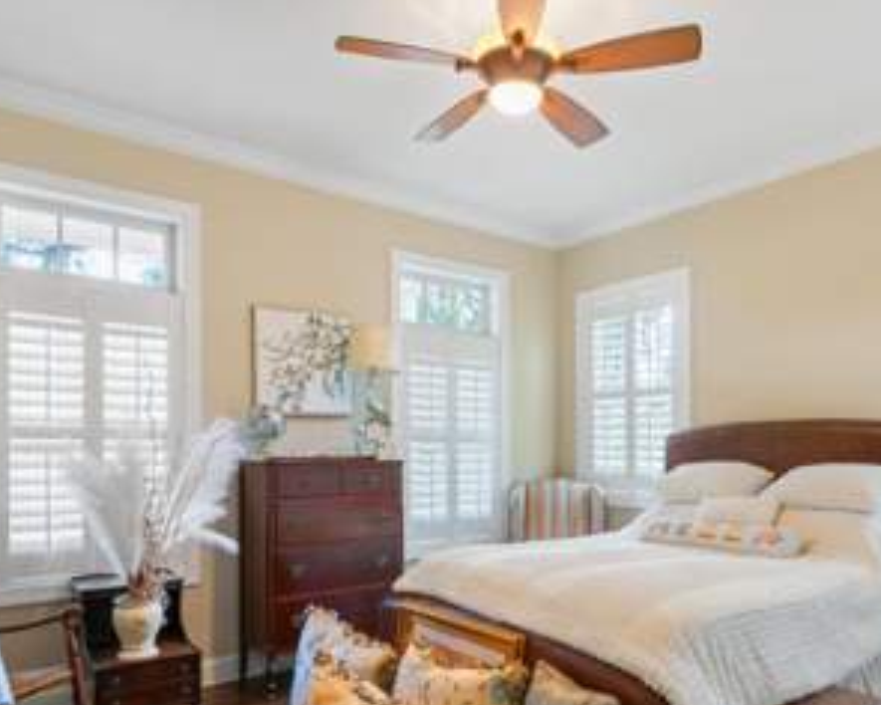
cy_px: 466
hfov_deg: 65.9
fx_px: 678
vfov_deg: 53.9
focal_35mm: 26
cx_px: 478
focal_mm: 17
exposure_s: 1/3
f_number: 8
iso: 250
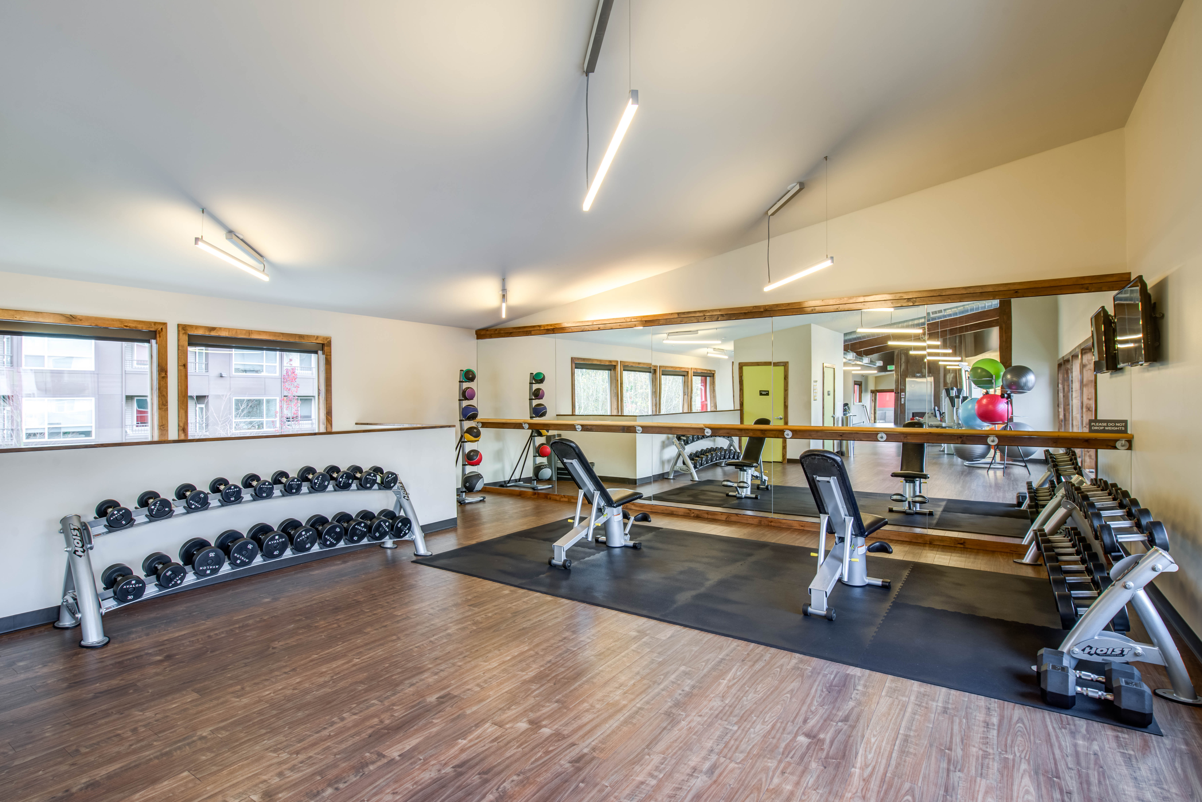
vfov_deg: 70.5
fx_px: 568
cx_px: 601
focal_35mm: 17
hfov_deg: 93.3
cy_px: 401
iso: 100
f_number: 10
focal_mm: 17
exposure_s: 1/3.33
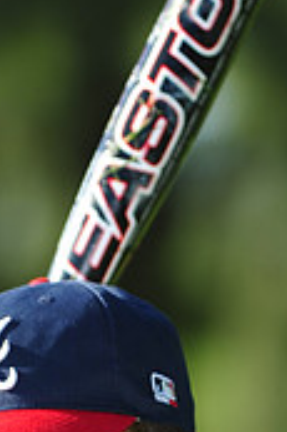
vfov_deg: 3.1
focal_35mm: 669
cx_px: 62
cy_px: 512
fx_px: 8016
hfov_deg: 2.1
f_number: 4
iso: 200
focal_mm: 200
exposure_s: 1/640
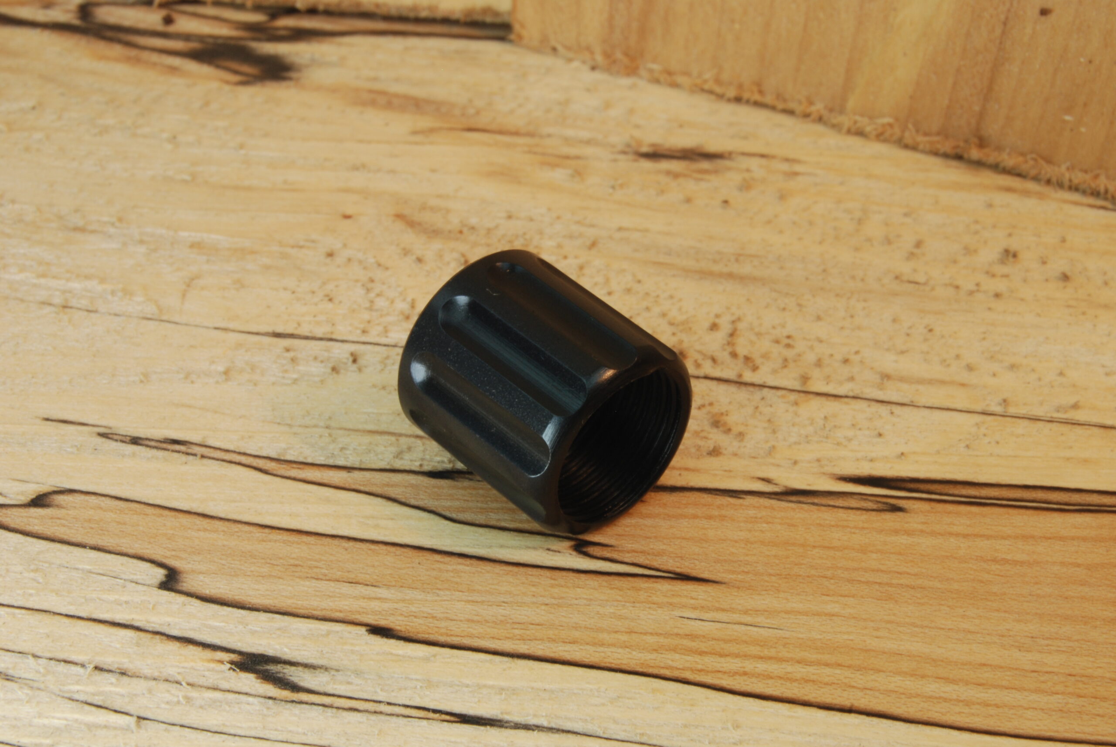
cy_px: 374
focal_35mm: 82
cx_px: 558
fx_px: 2561
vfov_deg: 16.6
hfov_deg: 24.6
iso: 200
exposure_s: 1/10
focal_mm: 55
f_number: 22
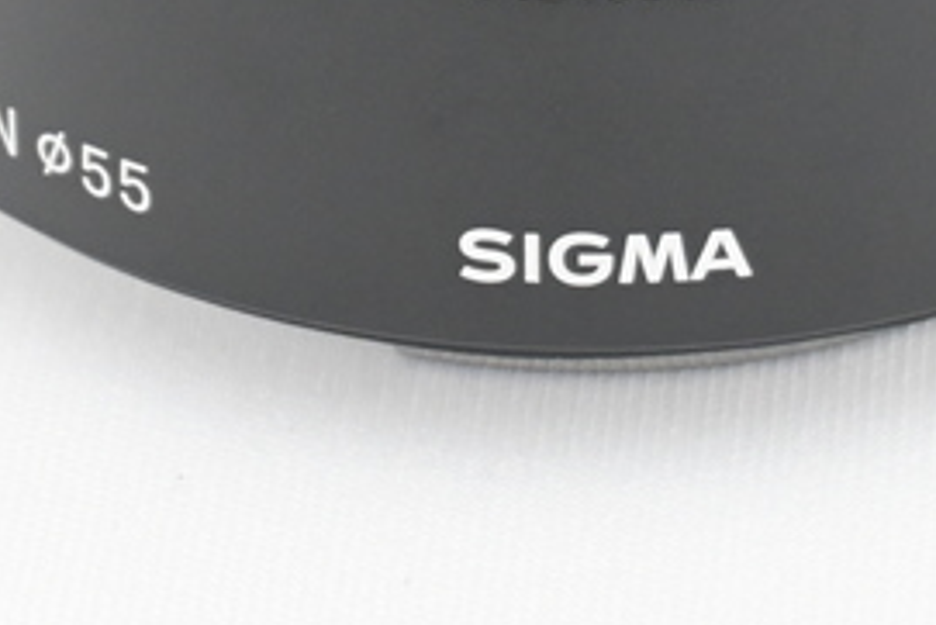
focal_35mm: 285
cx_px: 570
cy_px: -622
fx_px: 7419
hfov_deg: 7.2
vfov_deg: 4.7
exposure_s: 1/20
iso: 1000
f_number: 6
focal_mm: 43
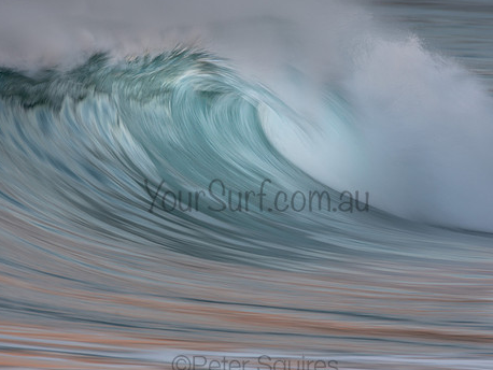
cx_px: 255
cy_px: 187
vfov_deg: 1.6
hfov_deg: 2.2
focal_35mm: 913
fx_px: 13010
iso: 100
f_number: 10
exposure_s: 1/13
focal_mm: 500
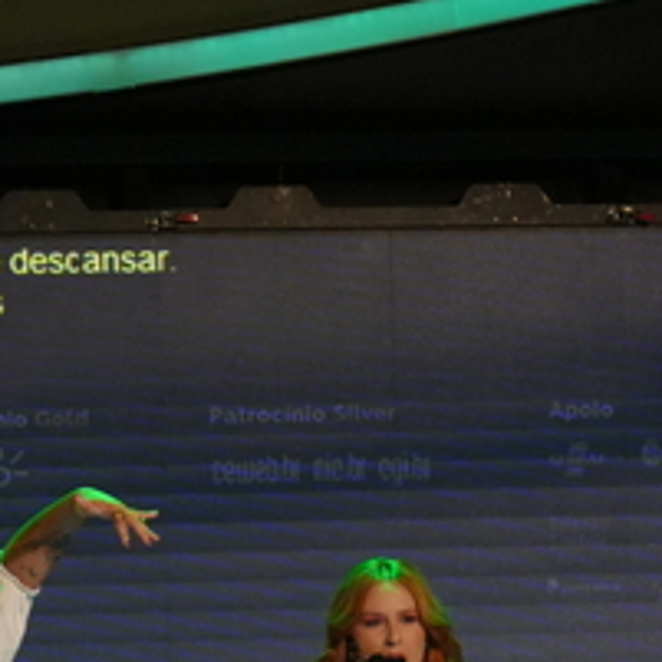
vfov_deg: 5.0
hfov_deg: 5.0
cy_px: 764
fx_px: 7573
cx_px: 534
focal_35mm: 350
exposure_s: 1/200
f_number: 2.8
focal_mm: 68
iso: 2000
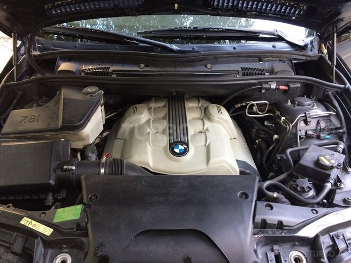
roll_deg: -0.1
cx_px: 176
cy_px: 132
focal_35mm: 29
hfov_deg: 61.7
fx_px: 294
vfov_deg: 48.2
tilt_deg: -41.1
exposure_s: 1/33
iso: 80
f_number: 2.2
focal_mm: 4.15
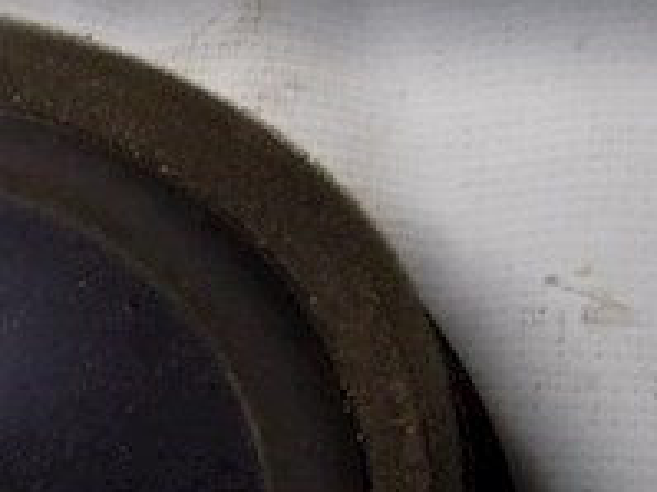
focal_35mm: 74
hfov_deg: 22.6
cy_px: 654
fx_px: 1404
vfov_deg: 18.4
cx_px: -264
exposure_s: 1/30
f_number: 3.1
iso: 250
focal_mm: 4
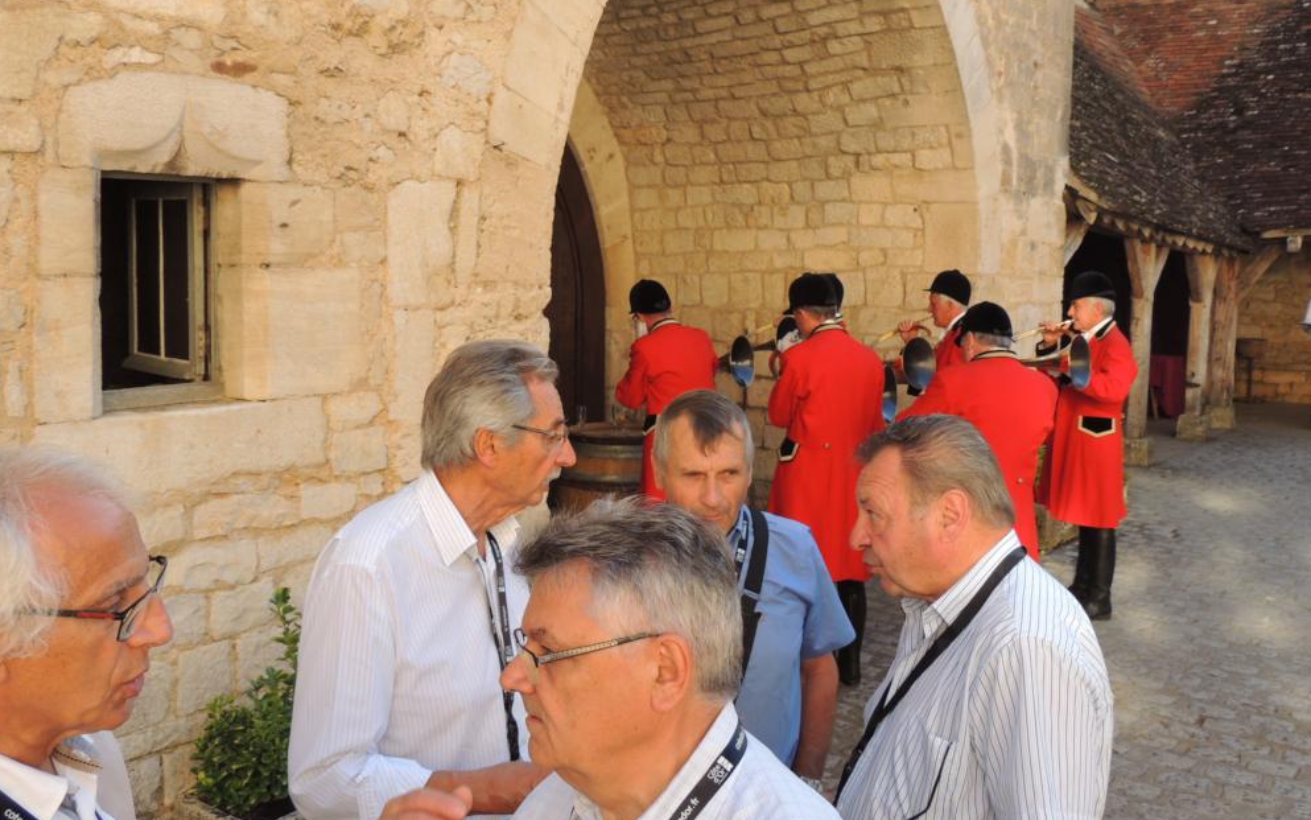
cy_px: 372
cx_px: 661
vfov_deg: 35.3
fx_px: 1286
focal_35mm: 36
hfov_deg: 54.0
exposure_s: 1/200
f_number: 3.2
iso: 100
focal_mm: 5.8
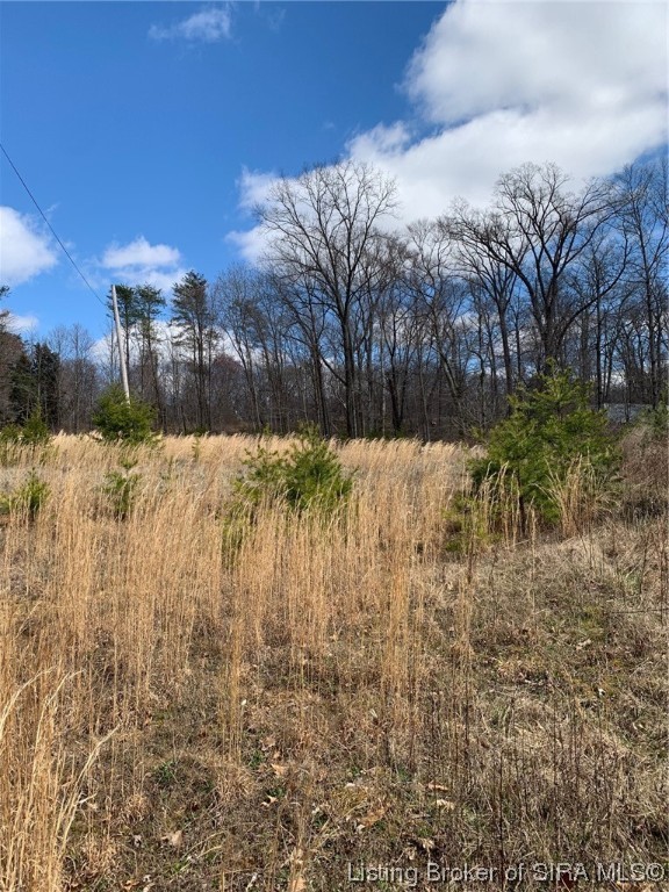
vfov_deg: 67.3
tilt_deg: +6.6
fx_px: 670
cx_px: 334
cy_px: 446
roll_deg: +2.0
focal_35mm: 26
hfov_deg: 53.1
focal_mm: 4.25
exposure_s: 1/1953
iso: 25
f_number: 1.8
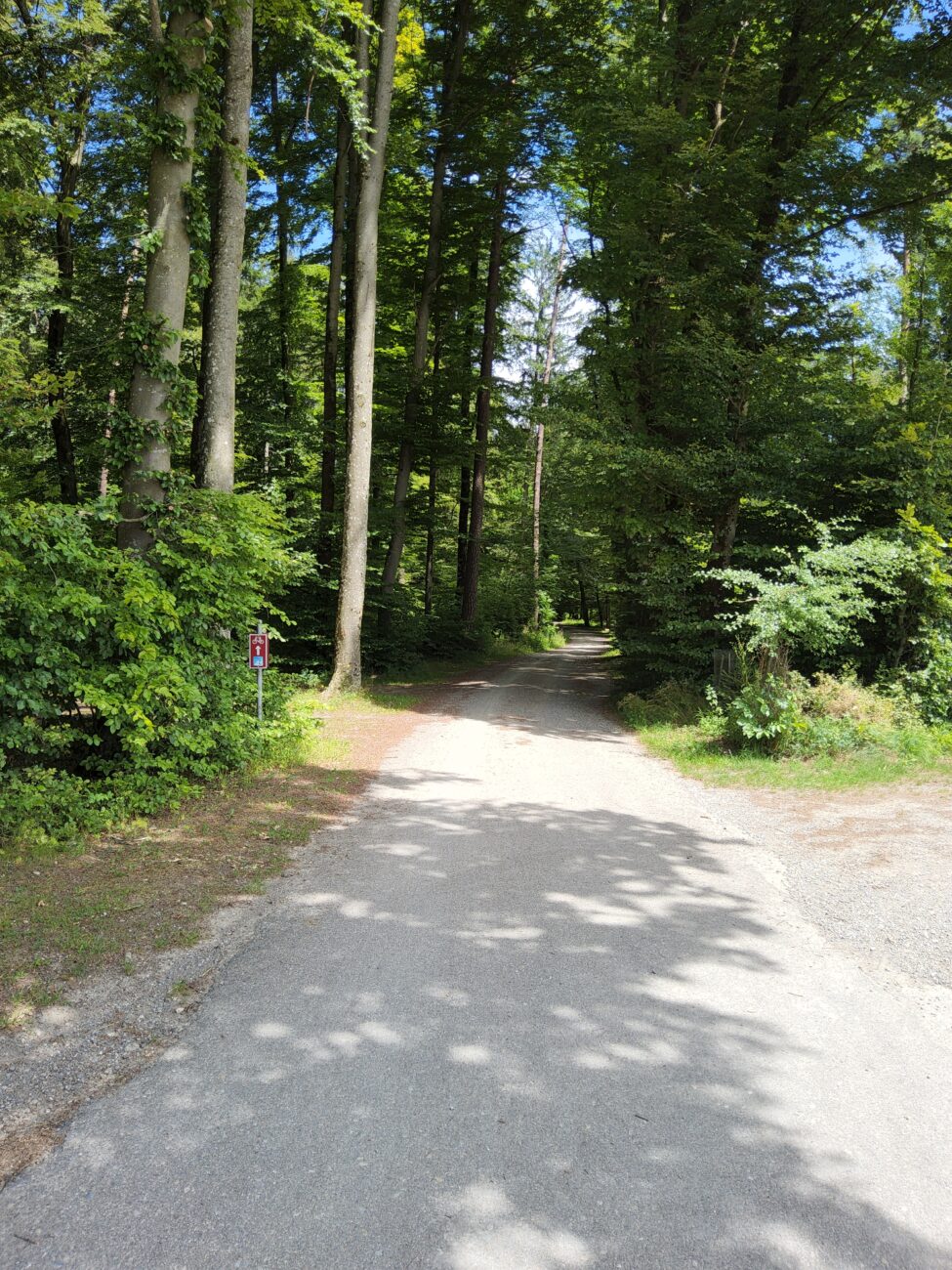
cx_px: 476
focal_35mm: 25
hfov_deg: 54.9
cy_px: 635
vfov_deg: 69.4
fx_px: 917
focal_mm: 3.08
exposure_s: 1/614
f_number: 2
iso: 32
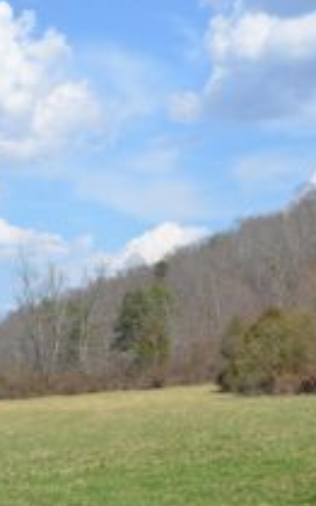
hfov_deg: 16.1
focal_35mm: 80
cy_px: 387
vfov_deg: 25.5
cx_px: 34
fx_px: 1104
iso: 100
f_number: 9
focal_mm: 22
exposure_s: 1/320
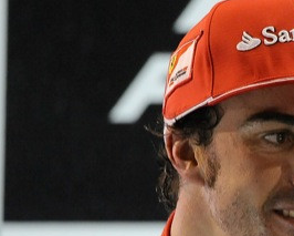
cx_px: 456
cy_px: 245
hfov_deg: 1.1
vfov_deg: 0.9
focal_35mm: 1763
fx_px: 15346
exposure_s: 1/640
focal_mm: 500
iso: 4000
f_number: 5
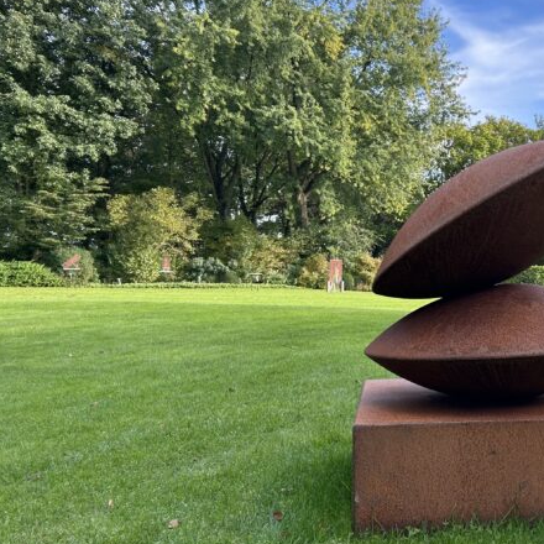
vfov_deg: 36.1
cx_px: 492
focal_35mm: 47
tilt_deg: +0.4
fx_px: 836
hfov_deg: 34.0
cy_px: 265
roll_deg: -0.9
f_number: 1.5
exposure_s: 1/743
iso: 50
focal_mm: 5.7
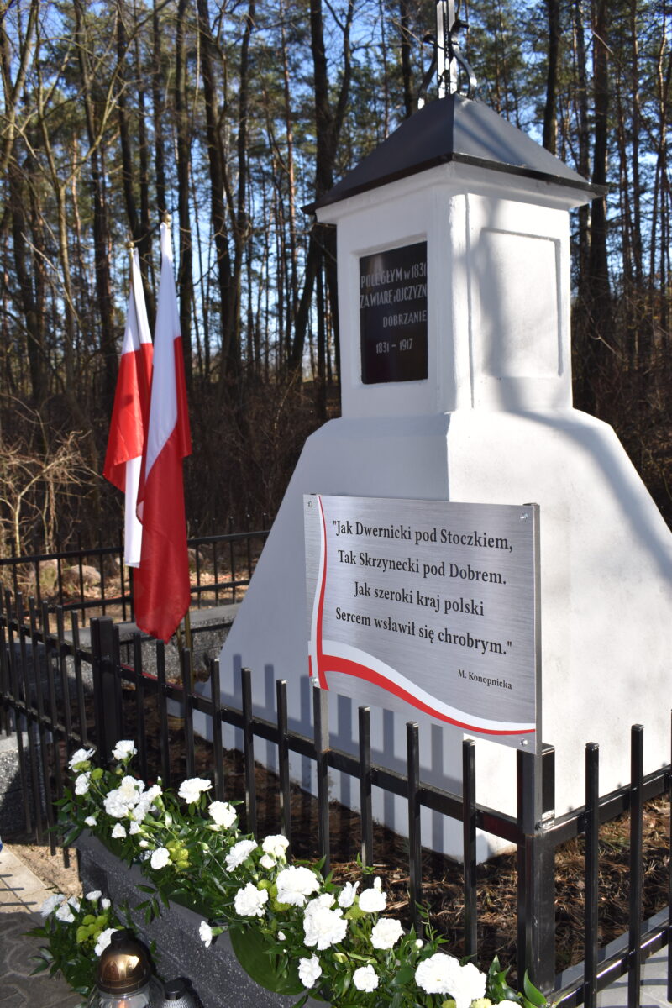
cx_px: 336
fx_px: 924
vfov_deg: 57.2
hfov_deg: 40.0
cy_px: 504
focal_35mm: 33
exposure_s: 1/200
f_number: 7.1
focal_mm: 22
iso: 100
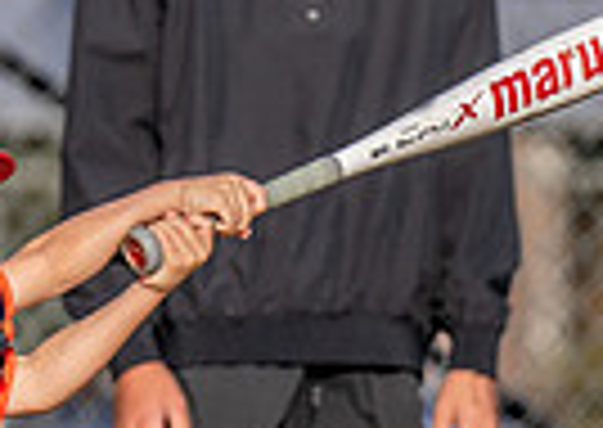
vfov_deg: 1.6
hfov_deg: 2.2
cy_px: 436
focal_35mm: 905
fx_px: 15460
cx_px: 53
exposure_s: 1/2500
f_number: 2.8
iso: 100
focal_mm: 140
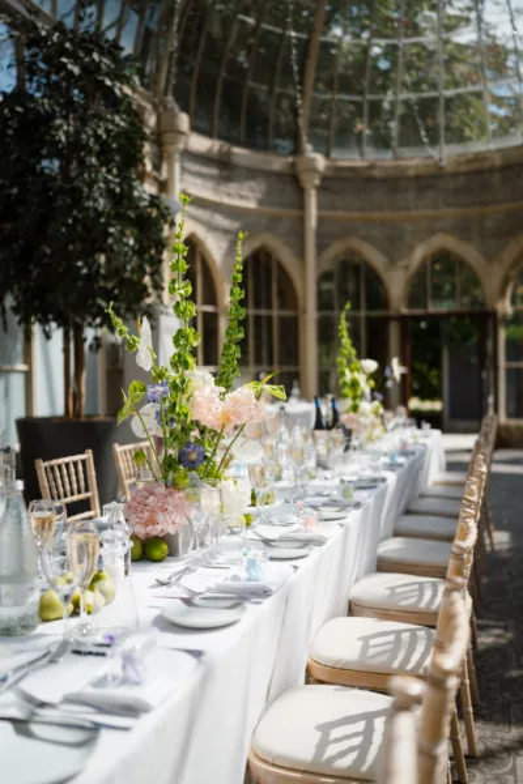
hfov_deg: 37.9
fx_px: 763
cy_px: 392
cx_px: 262
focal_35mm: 35
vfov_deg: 54.4
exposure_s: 1/3200
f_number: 1.4
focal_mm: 35
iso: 100
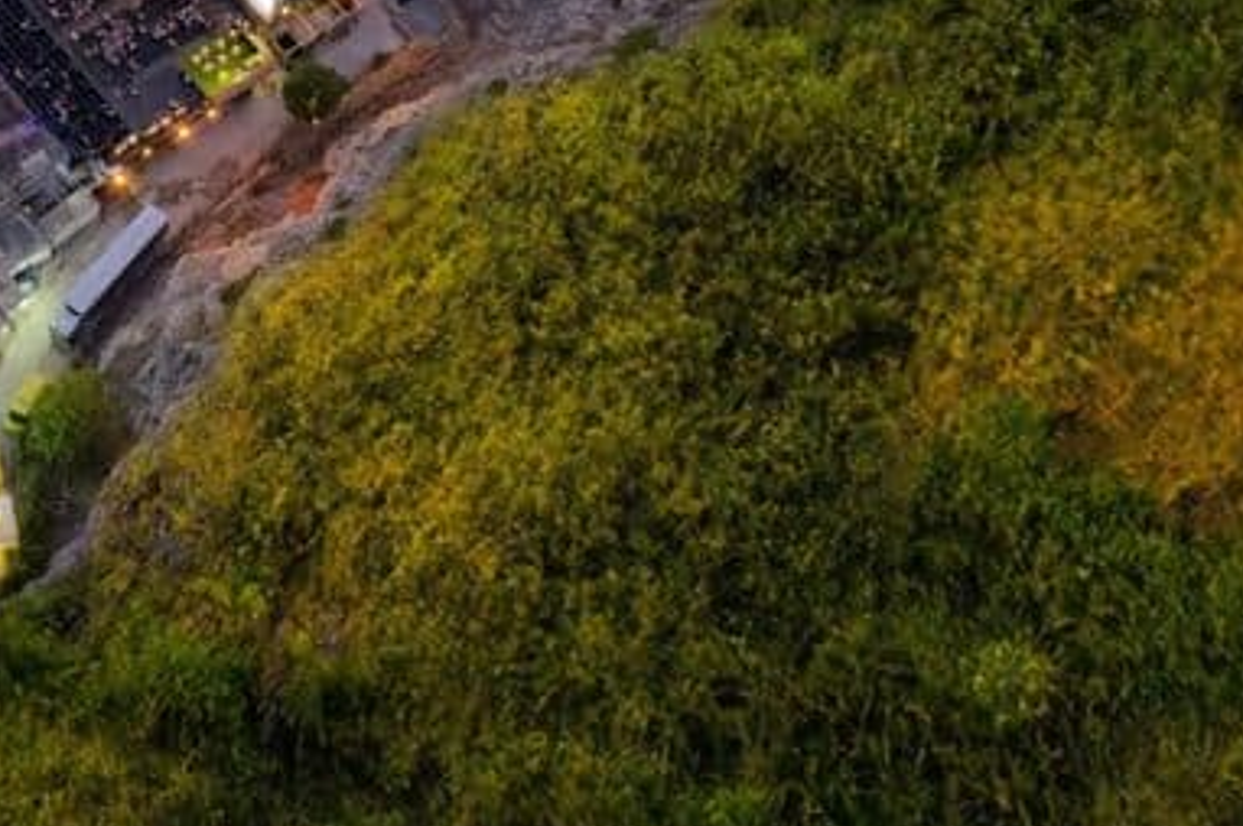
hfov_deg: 32.3
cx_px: 127
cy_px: -146
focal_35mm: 59
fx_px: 2035
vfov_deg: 21.4
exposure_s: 1/10
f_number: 2.8
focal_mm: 8.38
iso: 800
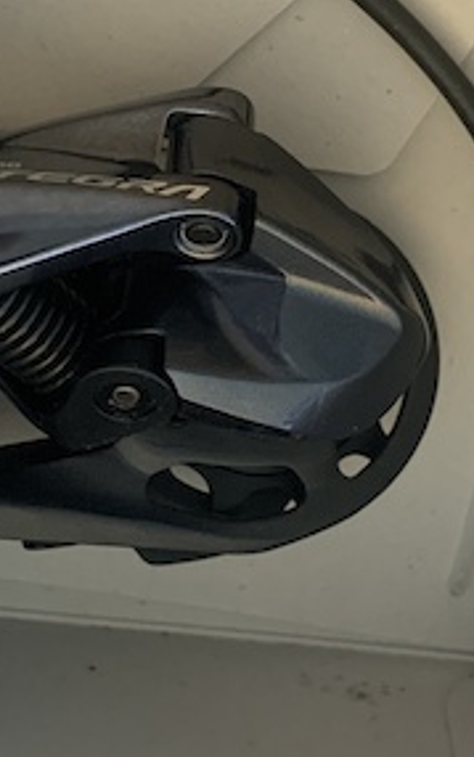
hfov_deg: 16.9
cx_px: 299
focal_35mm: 77
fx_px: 1590
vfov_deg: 26.6
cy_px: 222
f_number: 1.8
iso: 320
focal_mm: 4.25
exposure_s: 1/40
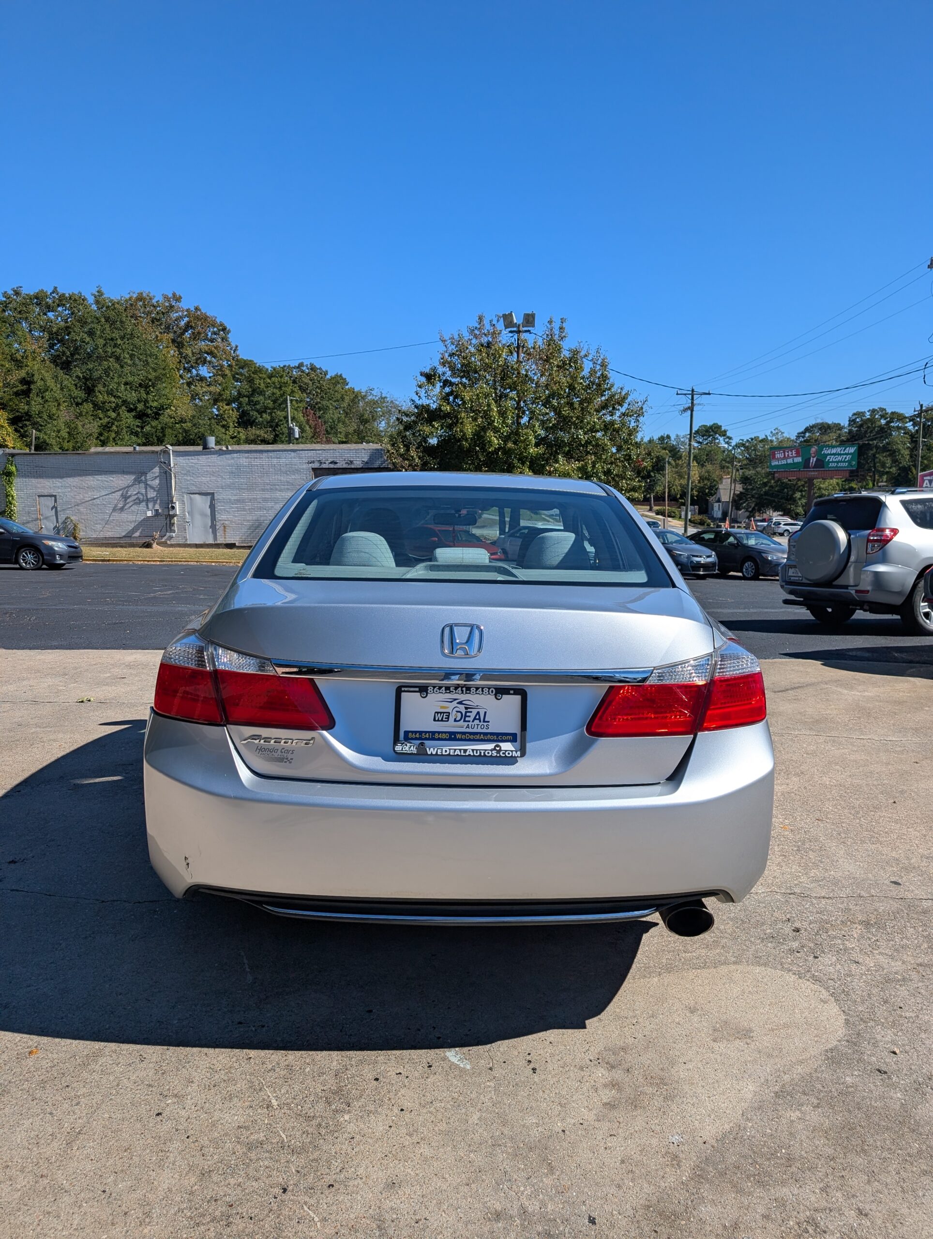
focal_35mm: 24
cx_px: 466
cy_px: 620
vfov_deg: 71.5
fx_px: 860
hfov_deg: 56.9
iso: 23
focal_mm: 6.9
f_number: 1.68
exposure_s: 1/1912
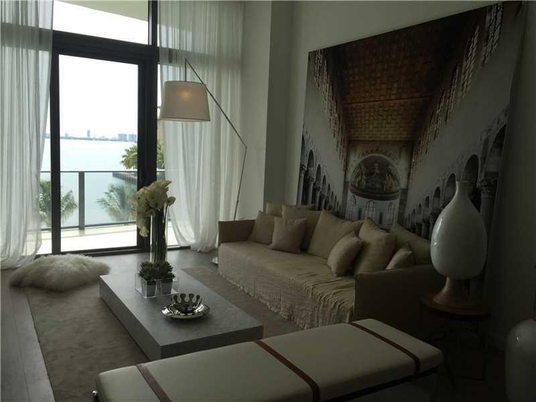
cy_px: 201
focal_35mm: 29
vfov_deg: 48.2
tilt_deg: -6.9
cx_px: 268
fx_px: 449
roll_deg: -2.8
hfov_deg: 61.7
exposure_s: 1/719
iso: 32
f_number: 2.2
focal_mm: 4.15
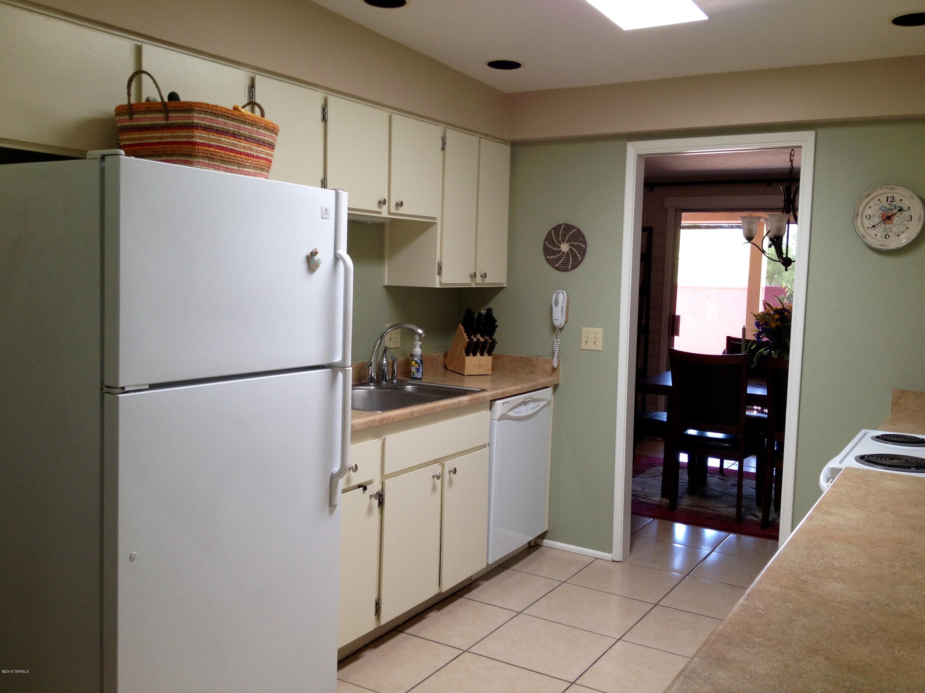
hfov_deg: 52.6
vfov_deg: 40.7
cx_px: 462
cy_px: 346
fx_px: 935
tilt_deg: -4.6
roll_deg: -1.8
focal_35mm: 35
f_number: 2.4
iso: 64
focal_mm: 4.28
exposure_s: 1/60
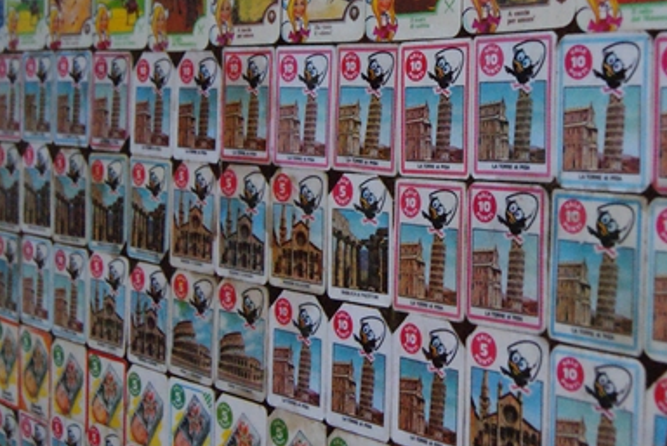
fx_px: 1131
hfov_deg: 32.4
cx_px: 481
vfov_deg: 22.2
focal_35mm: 61
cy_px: 144
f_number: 5.6
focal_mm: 26
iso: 3200
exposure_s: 1/40
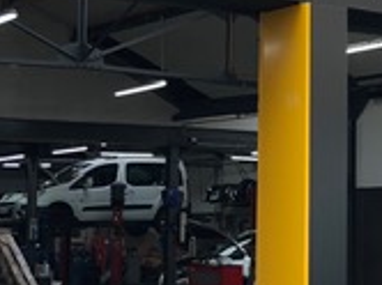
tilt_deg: +5.8
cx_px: 400
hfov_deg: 17.7
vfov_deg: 13.6
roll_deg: -0.2
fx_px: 1190
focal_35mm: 108
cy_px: 78
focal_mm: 4
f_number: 1.8
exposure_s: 1/100
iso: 25
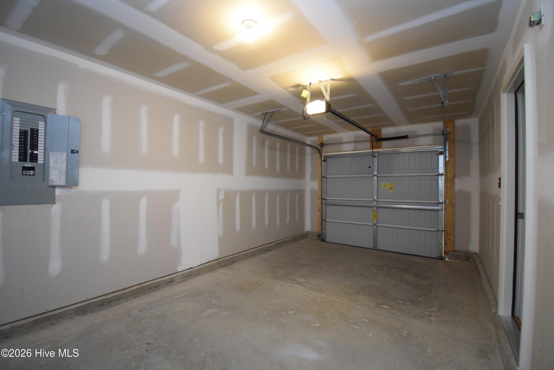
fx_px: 231
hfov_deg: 100.4
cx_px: 277
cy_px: 185
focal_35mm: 15
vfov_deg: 77.3
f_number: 4.5
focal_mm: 10
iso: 2500
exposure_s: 1/60
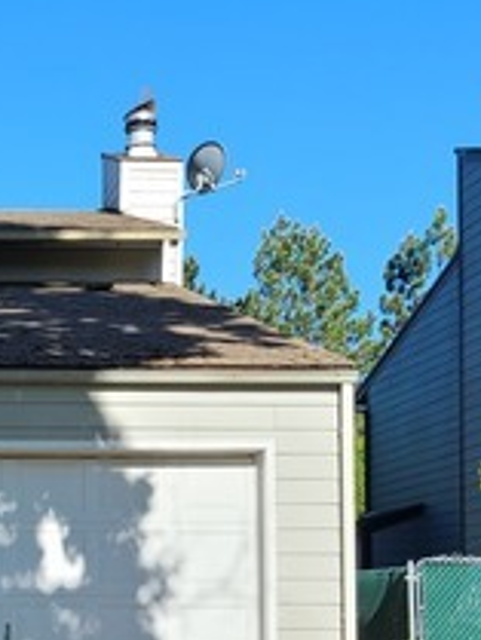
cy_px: 602
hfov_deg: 16.8
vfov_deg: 22.8
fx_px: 1536
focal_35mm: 83
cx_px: -138
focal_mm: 5.4
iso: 40
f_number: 1.8
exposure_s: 1/1272
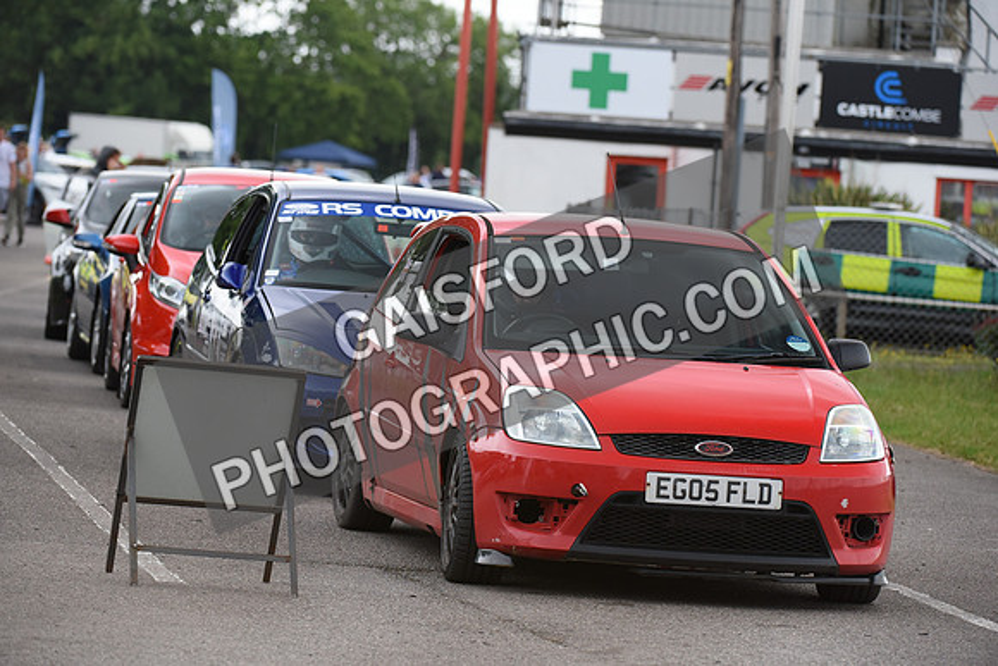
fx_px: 5545
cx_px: 499
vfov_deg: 6.9
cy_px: 333
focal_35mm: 200
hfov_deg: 10.3
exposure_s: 1/800
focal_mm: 200
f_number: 5.6
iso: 2000
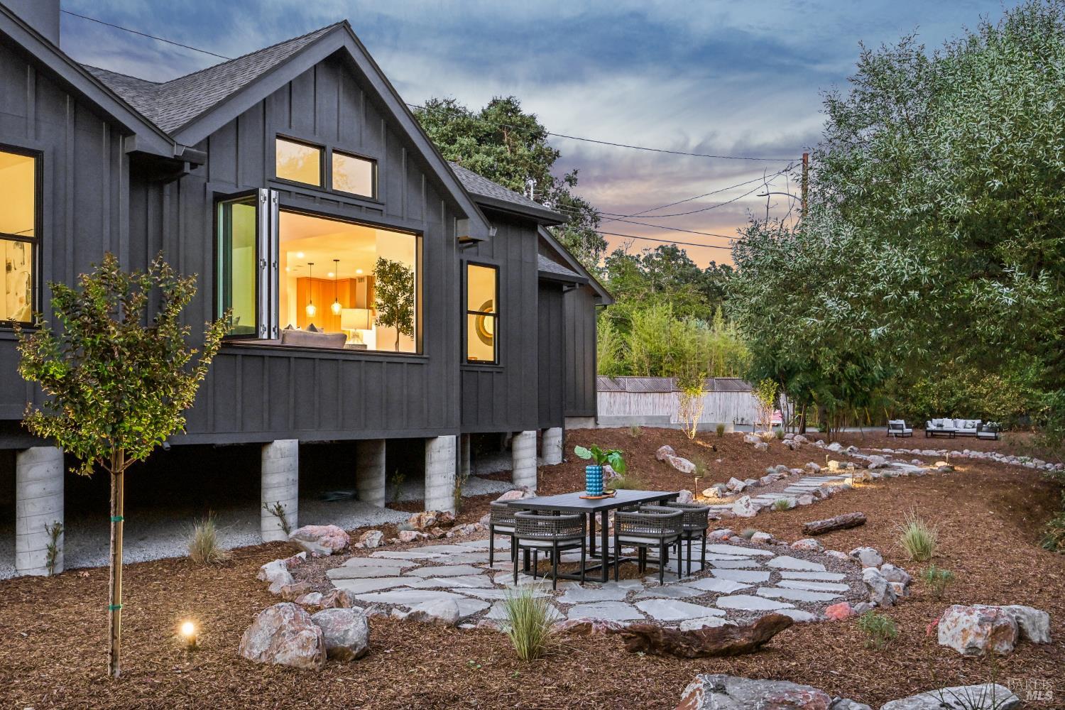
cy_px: 355
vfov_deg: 37.9
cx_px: 532
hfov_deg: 54.4
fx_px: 1035
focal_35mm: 35
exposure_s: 1/13
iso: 3200
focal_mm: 35
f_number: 11
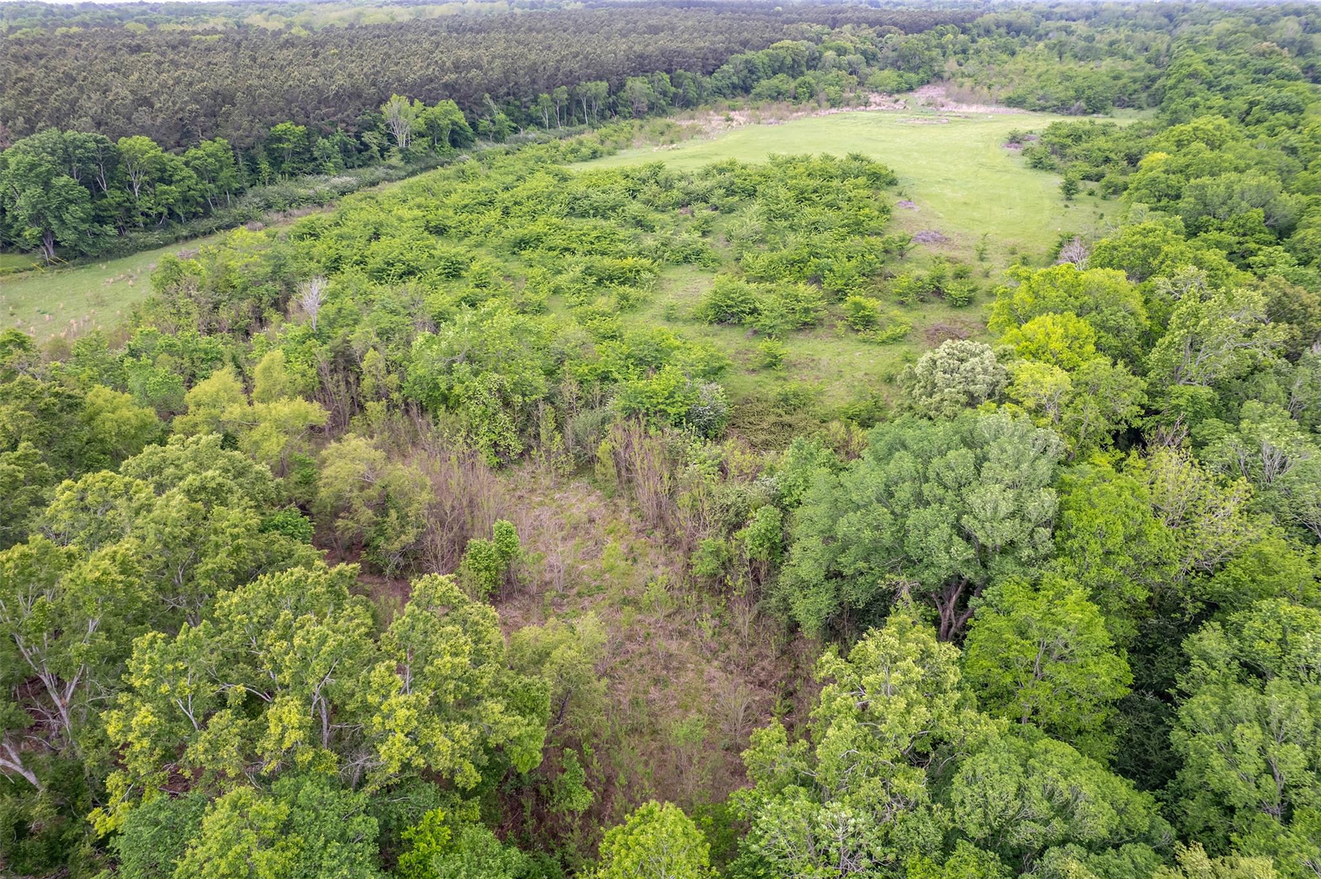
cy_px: 440
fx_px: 807
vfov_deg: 57.2
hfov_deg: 78.6
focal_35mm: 22
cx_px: 660
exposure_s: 1/320
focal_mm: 8.38
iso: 100
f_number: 2.8
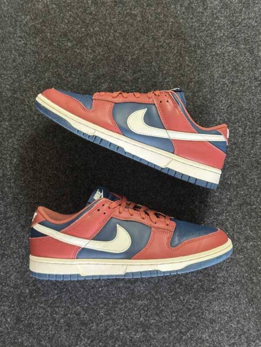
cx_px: 130
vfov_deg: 39.6
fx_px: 482
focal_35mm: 48
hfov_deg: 30.3
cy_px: 174
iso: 250
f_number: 1.78
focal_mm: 6.86
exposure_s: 1/50
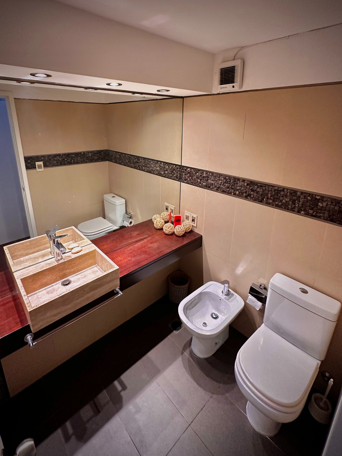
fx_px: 184
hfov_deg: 85.7
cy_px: 228
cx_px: 171
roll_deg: -0.2
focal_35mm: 14
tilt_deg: -17.0
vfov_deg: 102.1
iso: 200
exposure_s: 1/99
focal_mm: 2.22
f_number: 2.2
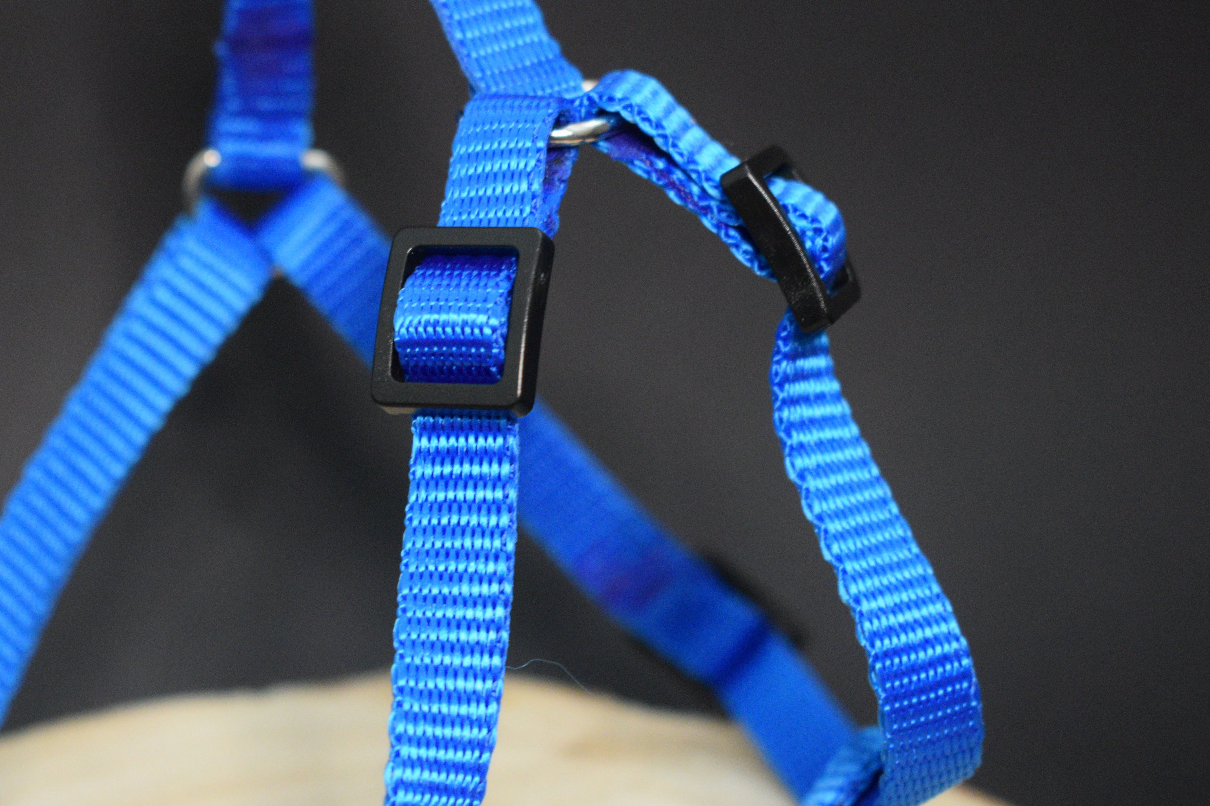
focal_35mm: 94
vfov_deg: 14.6
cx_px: 476
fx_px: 3159
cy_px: 425
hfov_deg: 21.6
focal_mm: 48
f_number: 5.3
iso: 3200
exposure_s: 1/60
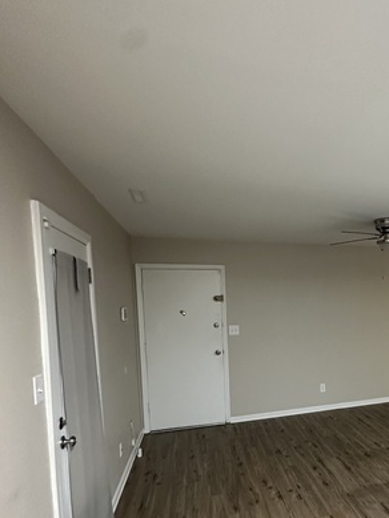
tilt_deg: -2.6
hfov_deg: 51.9
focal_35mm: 24
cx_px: 330
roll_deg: +0.6
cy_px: 324
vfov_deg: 70.4
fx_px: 359
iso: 800
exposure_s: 1/60
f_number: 2.2
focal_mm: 2.22
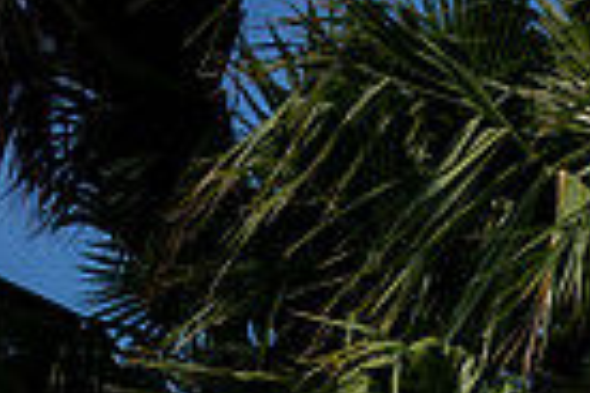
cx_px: 513
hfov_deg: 29.8
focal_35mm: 65
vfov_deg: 14.1
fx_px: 1065
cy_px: 948
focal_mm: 20
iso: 125
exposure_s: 1/1250
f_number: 2.8
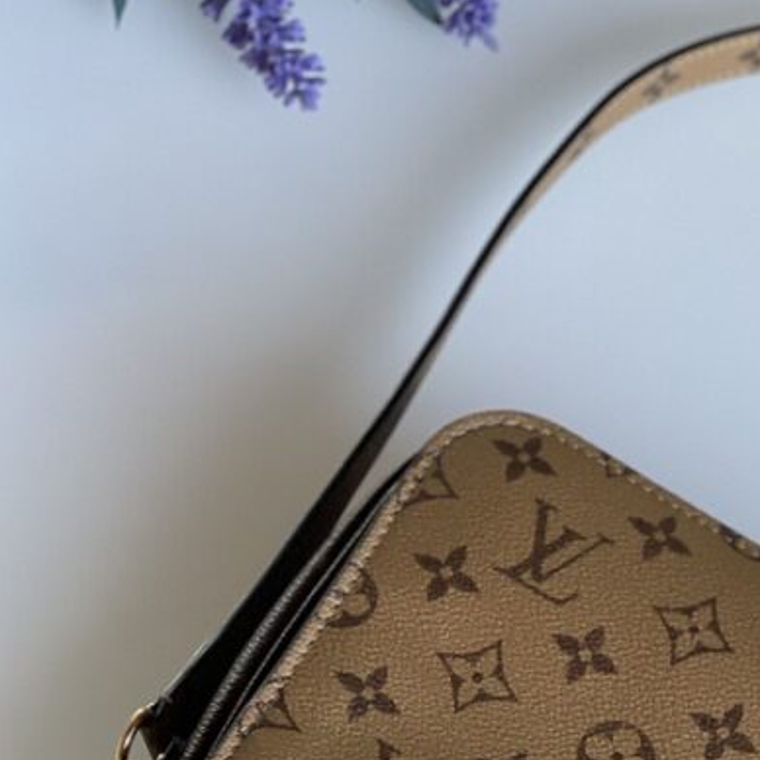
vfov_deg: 12.7
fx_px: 3378
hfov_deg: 12.7
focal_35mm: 136
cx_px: 668
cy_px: 773
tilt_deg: -55.7
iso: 200
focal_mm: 7.5
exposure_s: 1/121
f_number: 2.2
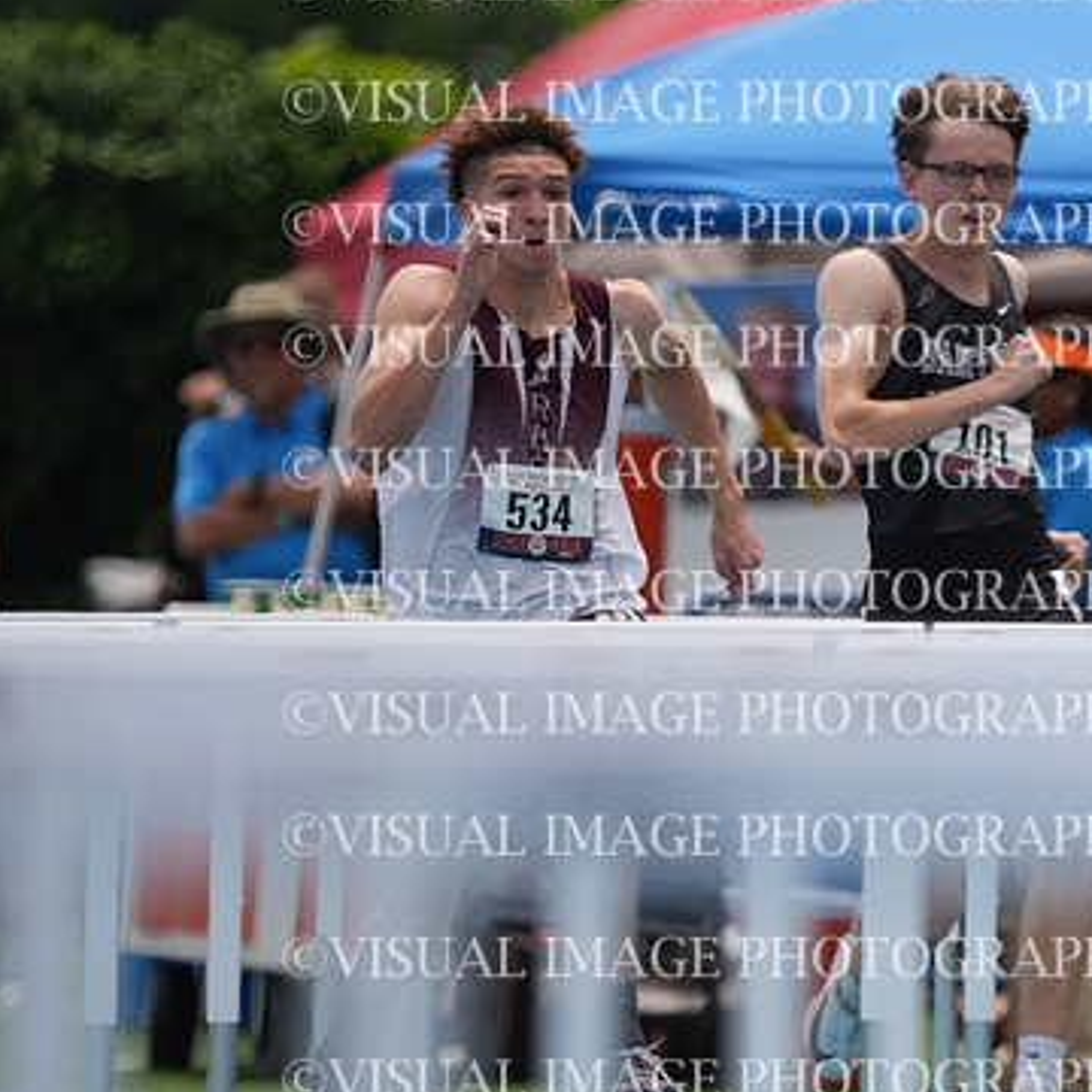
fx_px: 29337
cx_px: 722
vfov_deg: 2.1
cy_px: 529
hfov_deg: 2.1
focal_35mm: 822
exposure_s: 1/2500
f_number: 6.3
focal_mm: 600
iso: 500
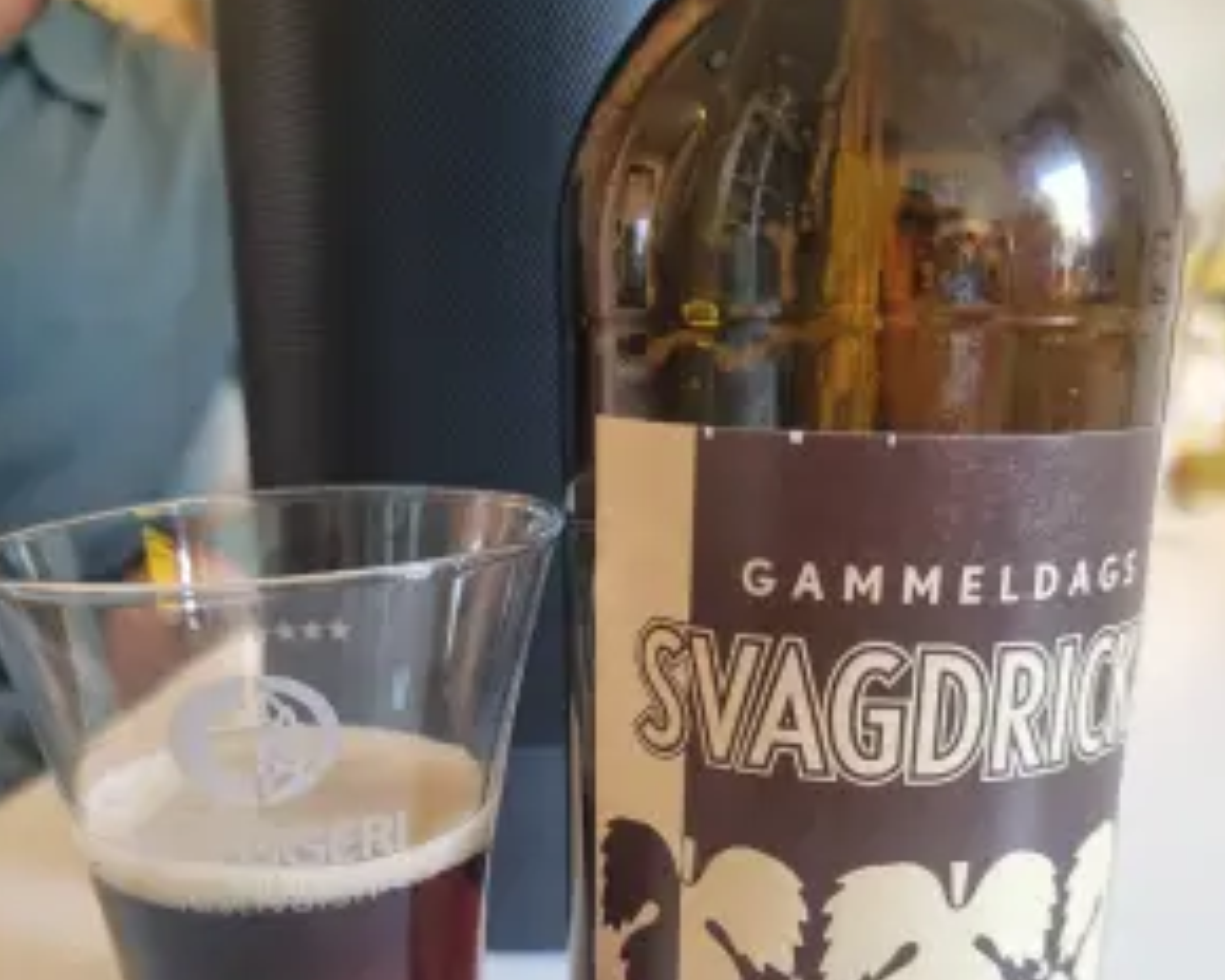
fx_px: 1269
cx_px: 621
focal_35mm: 35
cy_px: 743
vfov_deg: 40.9
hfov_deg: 51.5
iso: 400
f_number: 1.8
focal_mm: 5.4
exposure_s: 1/50
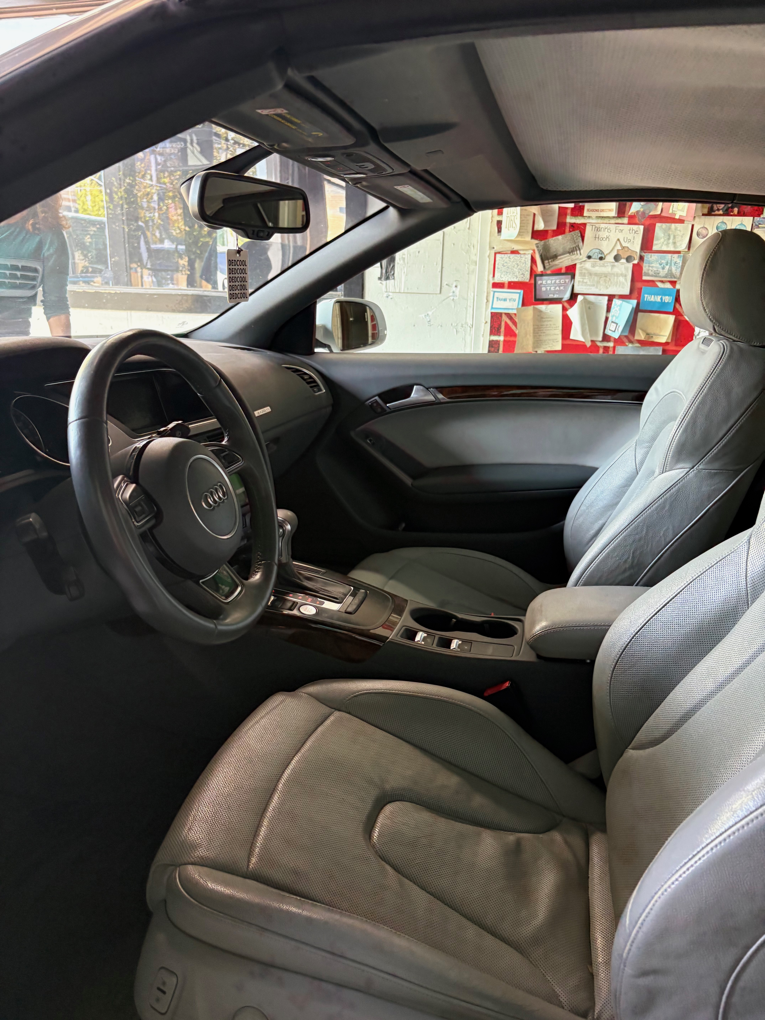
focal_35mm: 26
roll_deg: -1.3
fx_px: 766
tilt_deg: -15.2
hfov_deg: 53.1
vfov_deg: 67.3
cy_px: 510
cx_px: 382
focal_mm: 5.96
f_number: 1.6
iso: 250
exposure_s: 1/60
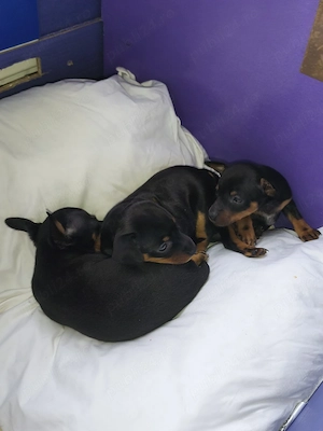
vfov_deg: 56.8
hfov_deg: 44.2
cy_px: 216
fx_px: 398
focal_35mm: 32
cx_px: 162
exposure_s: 1/50
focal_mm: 6.14
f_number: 1.65
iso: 250
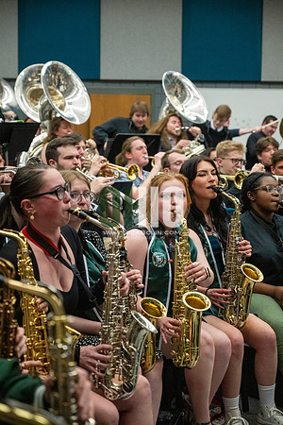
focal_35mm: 70
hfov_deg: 19.5
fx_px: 825
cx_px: 142
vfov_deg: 28.8
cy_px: 212
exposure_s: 1/500
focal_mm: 70
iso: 10000
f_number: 4
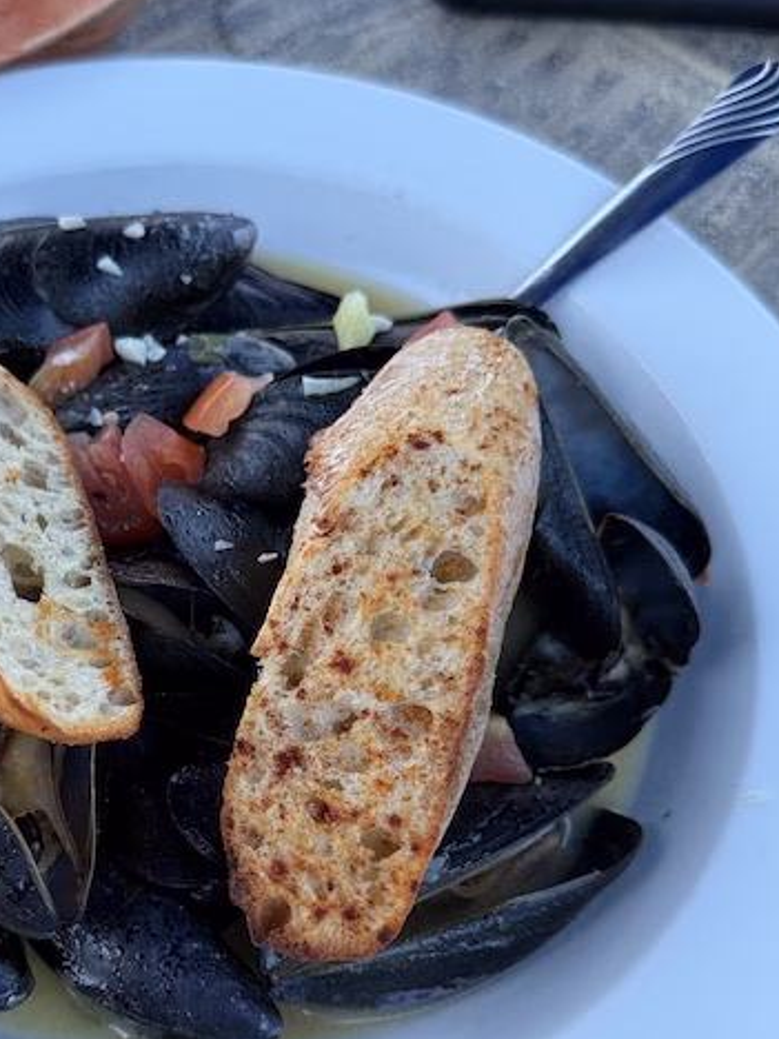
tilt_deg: -60.7
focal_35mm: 41
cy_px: 622
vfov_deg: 45.5
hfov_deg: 34.6
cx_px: 224
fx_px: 1230
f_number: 1.78
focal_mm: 6.76
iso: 200
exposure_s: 1/60
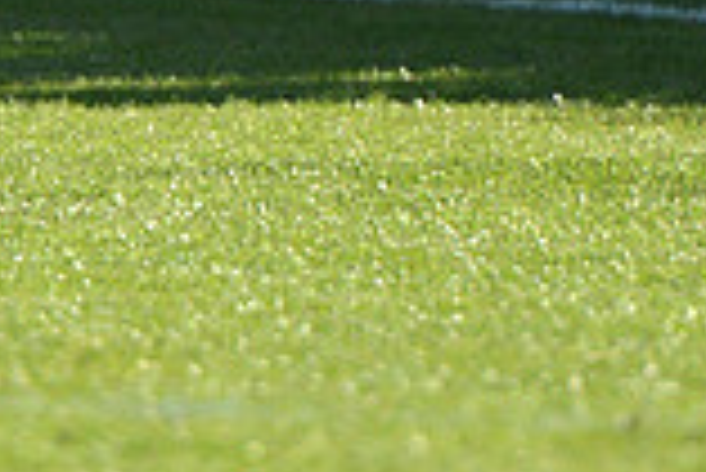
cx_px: -445
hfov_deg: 2.1
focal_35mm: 999
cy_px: -344
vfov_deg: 1.4
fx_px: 19609
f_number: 4
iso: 500
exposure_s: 1/1250
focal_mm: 270
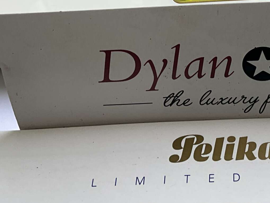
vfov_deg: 19.5
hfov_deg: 25.7
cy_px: -6
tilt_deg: -49.4
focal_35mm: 73
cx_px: 250
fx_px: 569
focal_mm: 3
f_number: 1.8
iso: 20
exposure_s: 1/122
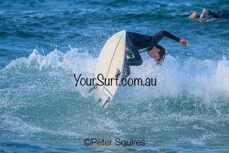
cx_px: 115
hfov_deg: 1.9
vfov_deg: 1.3
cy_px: 95
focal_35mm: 1100
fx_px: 6999
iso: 2200
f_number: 11
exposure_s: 1/2000
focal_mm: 800
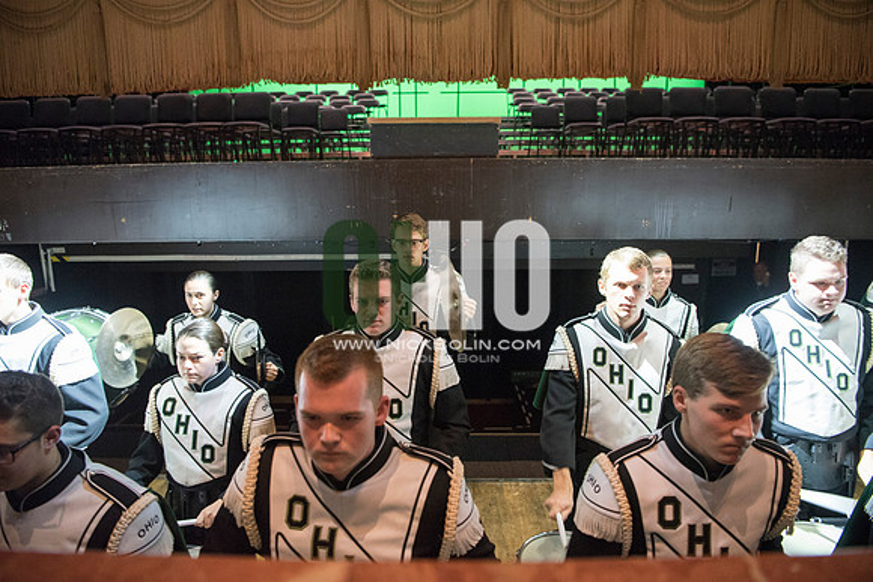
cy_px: 291
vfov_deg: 53.2
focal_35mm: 24
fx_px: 582
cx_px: 436
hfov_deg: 73.7
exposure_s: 1/100
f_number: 2.8
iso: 4000
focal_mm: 24
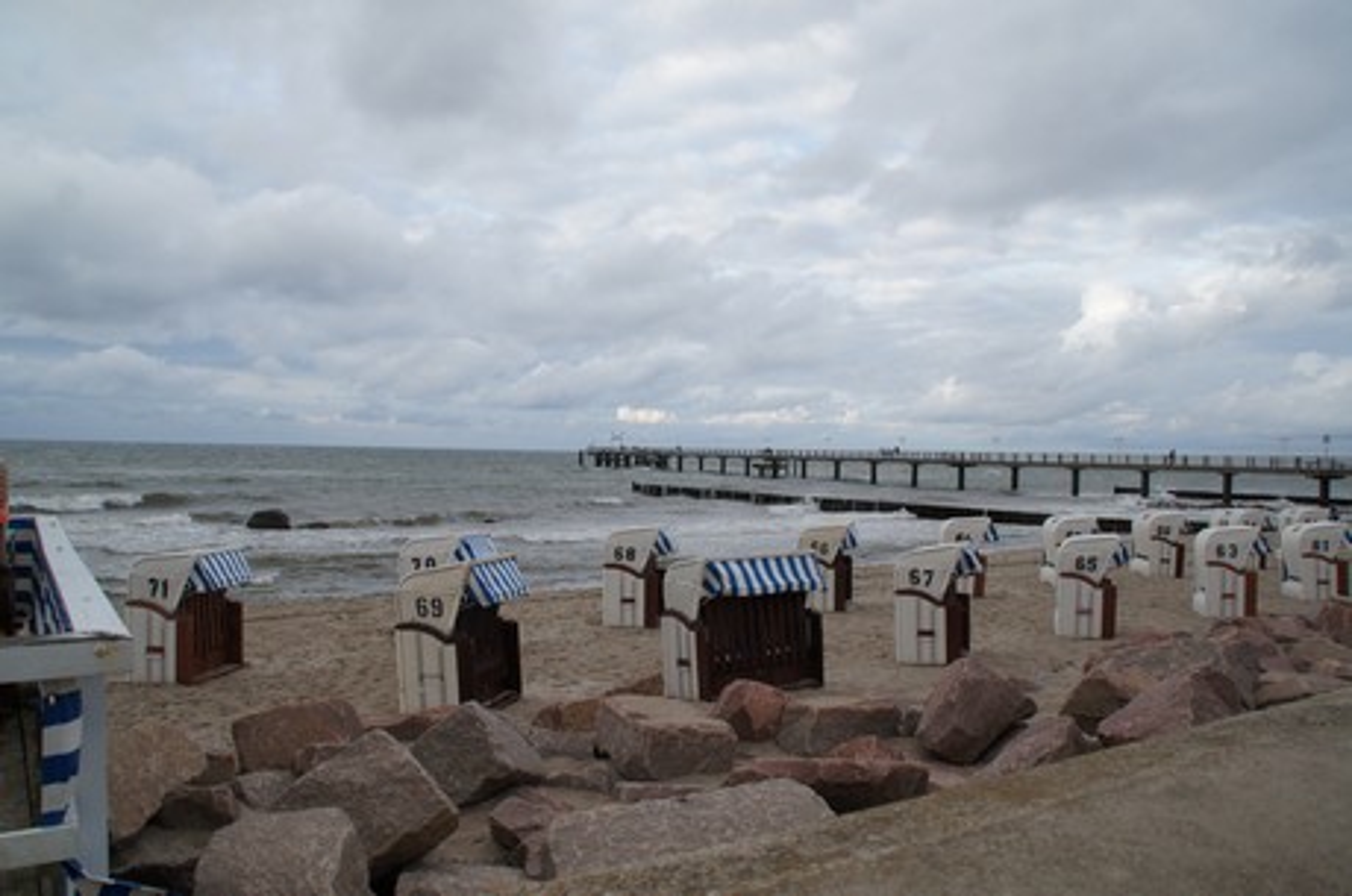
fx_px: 1012
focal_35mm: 27
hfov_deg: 67.5
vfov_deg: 47.8
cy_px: 448
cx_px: 676
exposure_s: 1/160
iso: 100
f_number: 7.1
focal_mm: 18
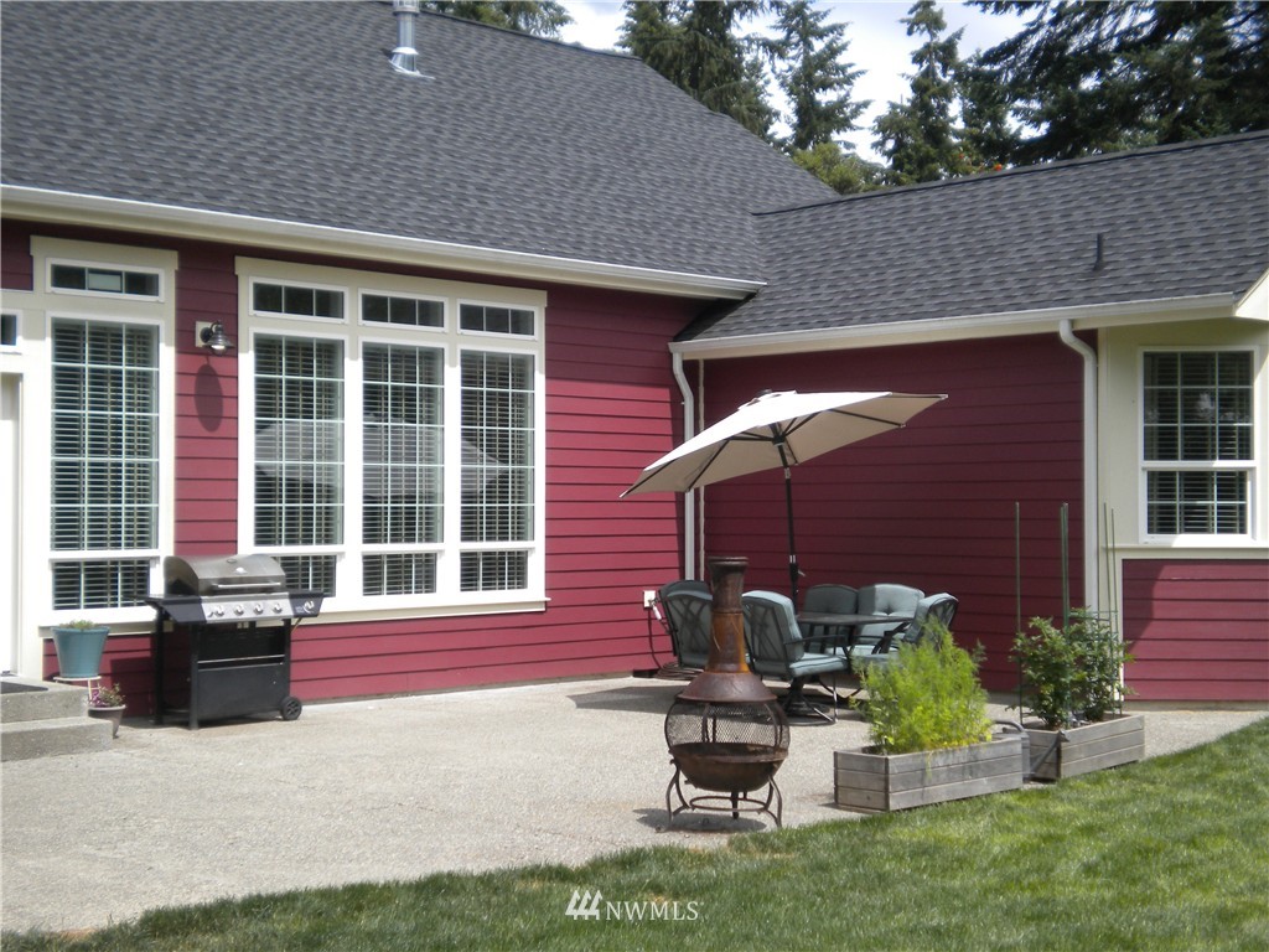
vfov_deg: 28.0
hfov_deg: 36.8
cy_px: 476
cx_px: 634
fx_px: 1906
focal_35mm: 52
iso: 80
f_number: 5.6
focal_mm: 9.3
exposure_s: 1/916
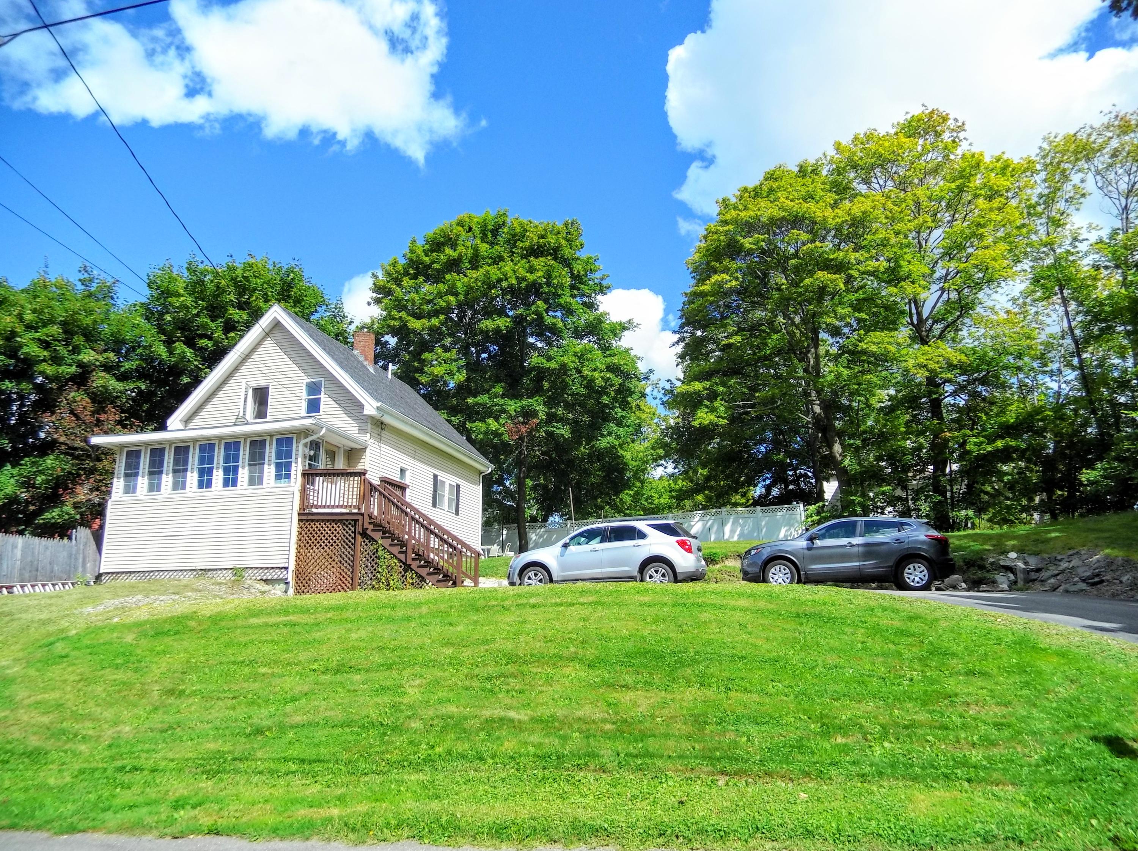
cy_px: 426
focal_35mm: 25
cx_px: 569
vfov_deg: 54.8
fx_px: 821
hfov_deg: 69.4
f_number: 3.5
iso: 100
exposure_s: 1/1000
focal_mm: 4.5
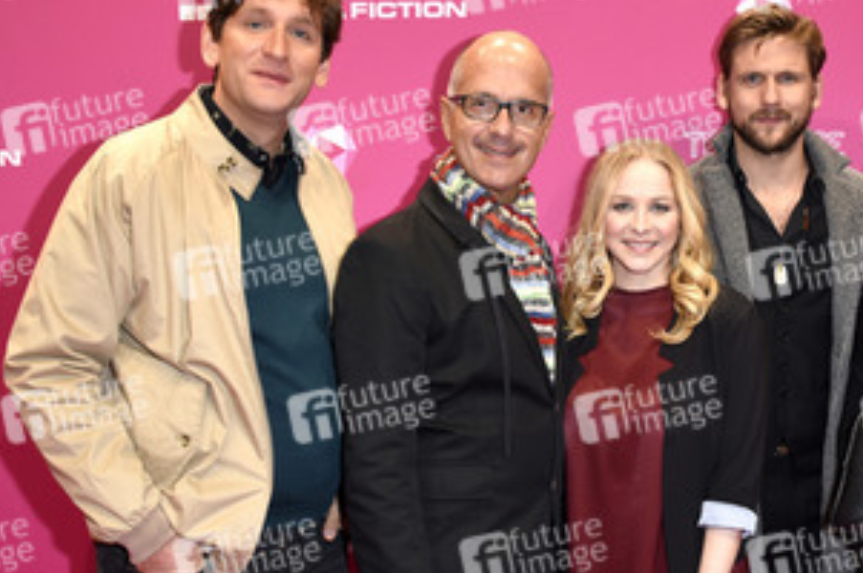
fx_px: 1078
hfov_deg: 43.1
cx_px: 572
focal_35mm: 45
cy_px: 338
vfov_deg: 29.7
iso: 500
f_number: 6.3
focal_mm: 20
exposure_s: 1/160
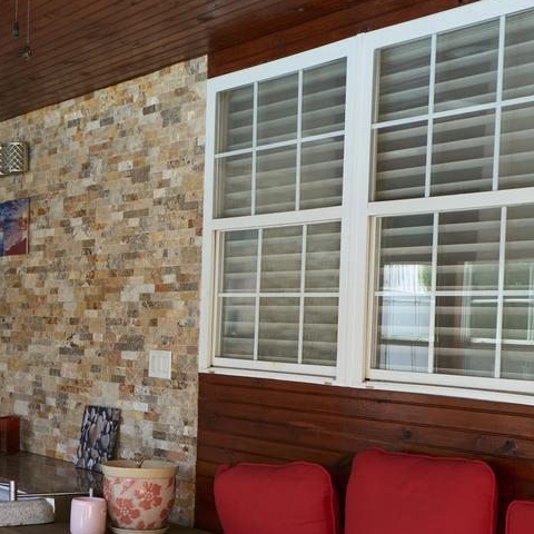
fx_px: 1012
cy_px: 344
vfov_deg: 29.4
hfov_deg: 29.3
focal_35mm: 58
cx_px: 161
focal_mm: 16
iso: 320
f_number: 5.6
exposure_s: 1/50
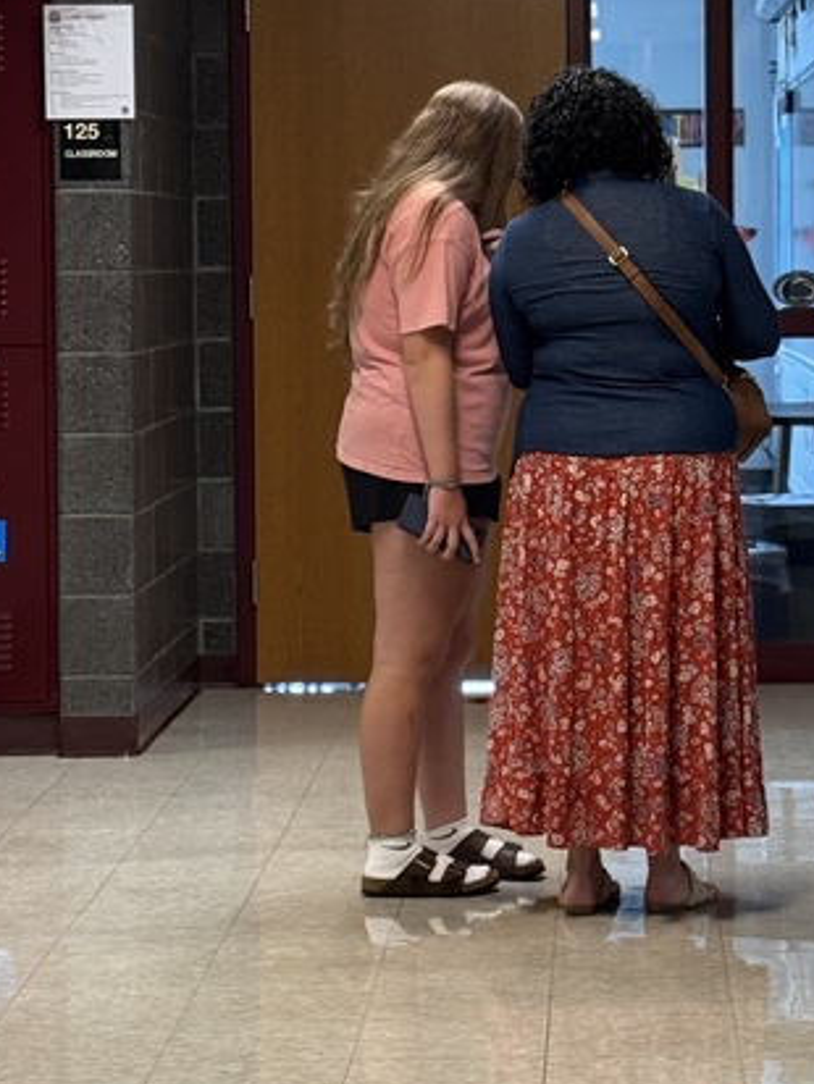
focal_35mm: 119
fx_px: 3729
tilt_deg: -1.6
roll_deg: +1.7
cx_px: 680
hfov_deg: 12.4
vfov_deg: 16.5
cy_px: 388
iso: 250
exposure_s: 1/60
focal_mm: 6.76
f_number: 1.78
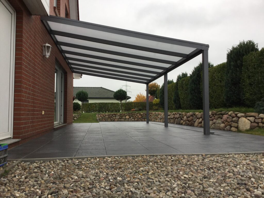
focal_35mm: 31
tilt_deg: +3.5
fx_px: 236
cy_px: 99
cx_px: 132
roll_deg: -0.1
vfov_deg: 45.4
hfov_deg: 58.4
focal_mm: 3.3
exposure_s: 1/265
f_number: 2.4
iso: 25
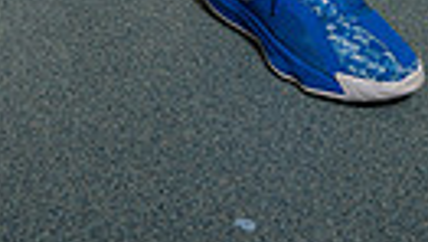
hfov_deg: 18.6
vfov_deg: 8.9
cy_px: -451
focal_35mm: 115
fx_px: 1306
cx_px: 212
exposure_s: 1/200
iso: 320
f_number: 5.6
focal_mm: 32
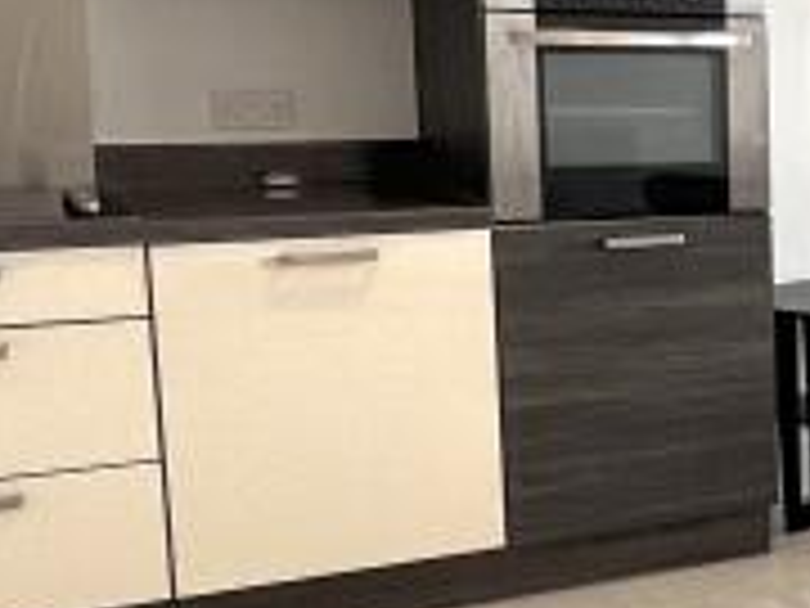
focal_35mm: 74
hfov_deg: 18.5
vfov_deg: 19.9
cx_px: 1566
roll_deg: -2.1
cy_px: 306
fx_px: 1732
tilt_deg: -9.3
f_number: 1.8
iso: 100
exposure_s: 1/99
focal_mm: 1.57
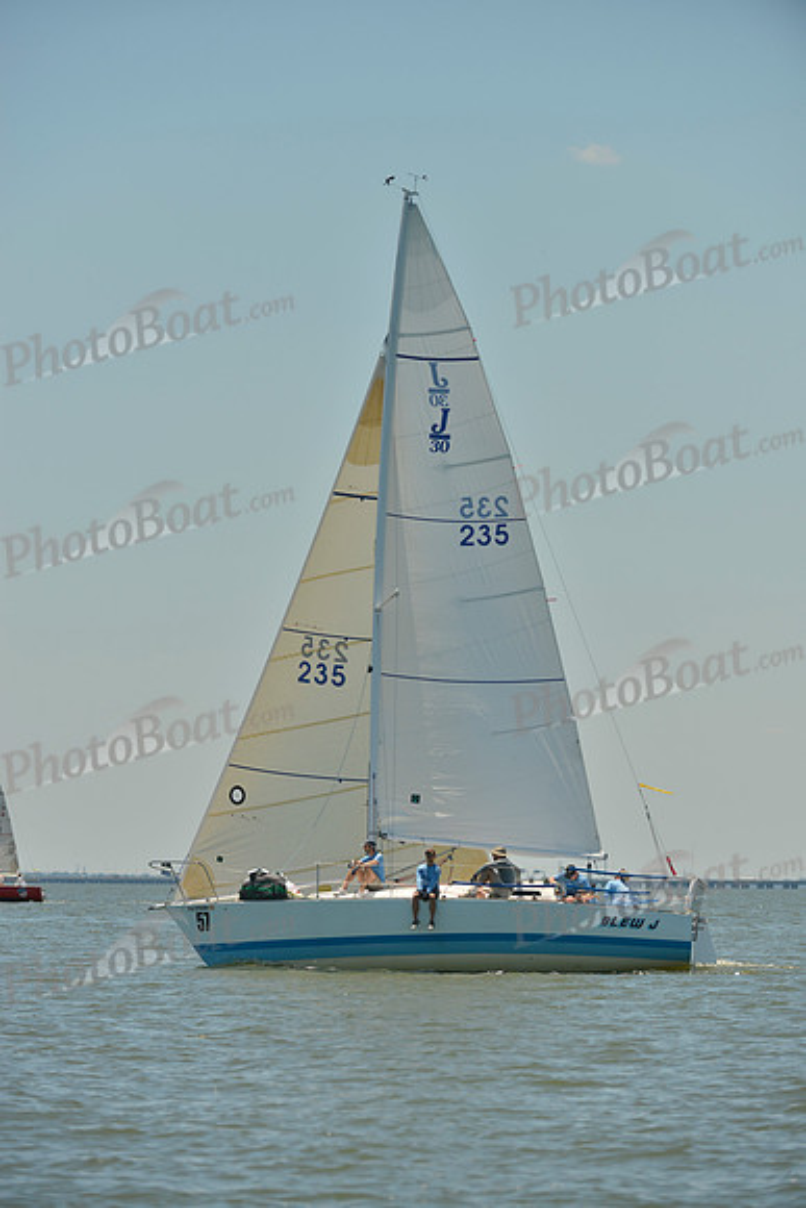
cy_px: 604
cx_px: 403
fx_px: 6712
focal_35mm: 200
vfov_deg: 10.3
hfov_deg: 6.9
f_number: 5.6
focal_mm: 200
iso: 200
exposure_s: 1/1600
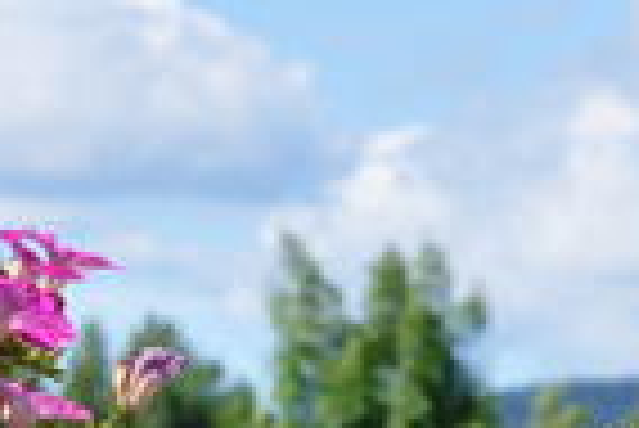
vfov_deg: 3.7
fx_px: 6556
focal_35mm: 369
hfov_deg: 5.5
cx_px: -531
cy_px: 908
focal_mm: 50
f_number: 10
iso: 200
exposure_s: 1/250
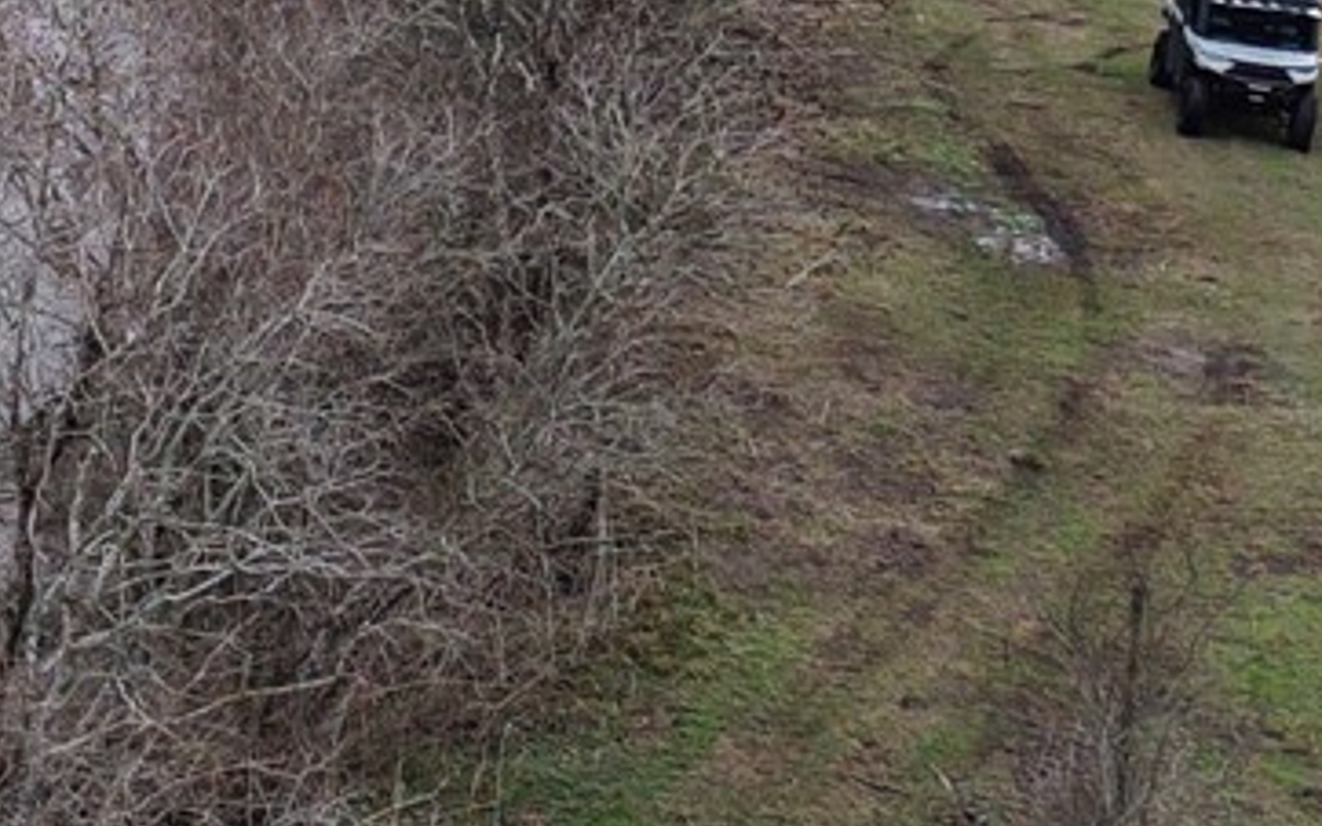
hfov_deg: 11.7
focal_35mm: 144
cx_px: -1895
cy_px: -33
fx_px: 5187
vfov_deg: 9.0
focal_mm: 8.67
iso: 310
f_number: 1.8
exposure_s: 1/1250
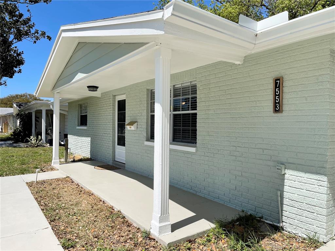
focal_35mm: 26
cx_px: 168
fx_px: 252
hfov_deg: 67.3
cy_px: 126
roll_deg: -1.6
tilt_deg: -0.8
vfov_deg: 53.1
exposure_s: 1/4049
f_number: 1.6
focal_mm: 5.1
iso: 32
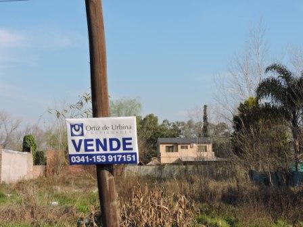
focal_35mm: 50
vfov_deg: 29.1
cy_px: 114
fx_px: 438
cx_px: 152
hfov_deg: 38.2
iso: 100
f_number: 3.6
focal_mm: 8.9
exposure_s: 1/640
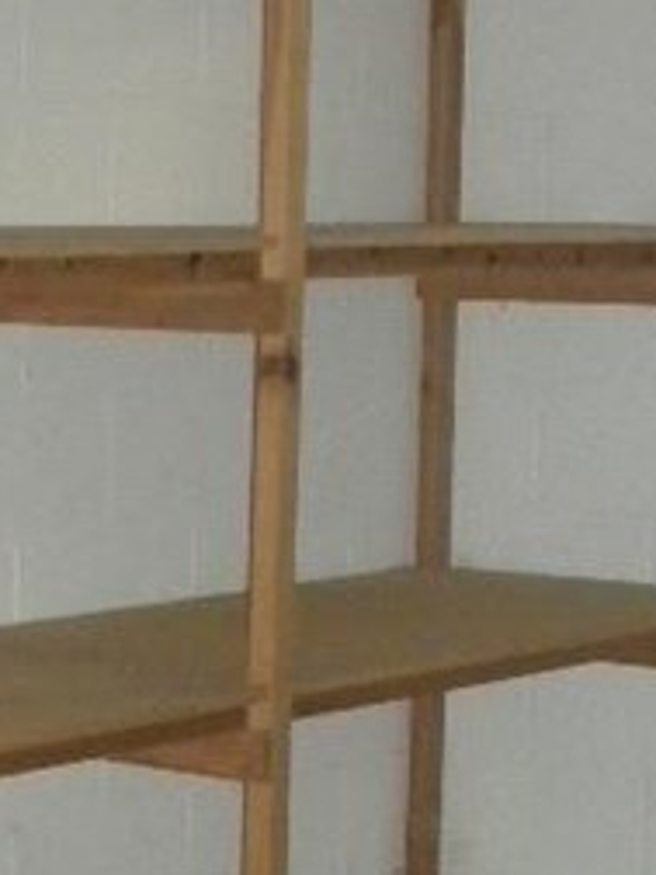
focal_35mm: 141
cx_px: -69
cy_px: 639
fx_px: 3563
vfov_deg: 14.0
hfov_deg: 10.4
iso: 400
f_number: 3.5
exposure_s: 1/30
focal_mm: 6.6
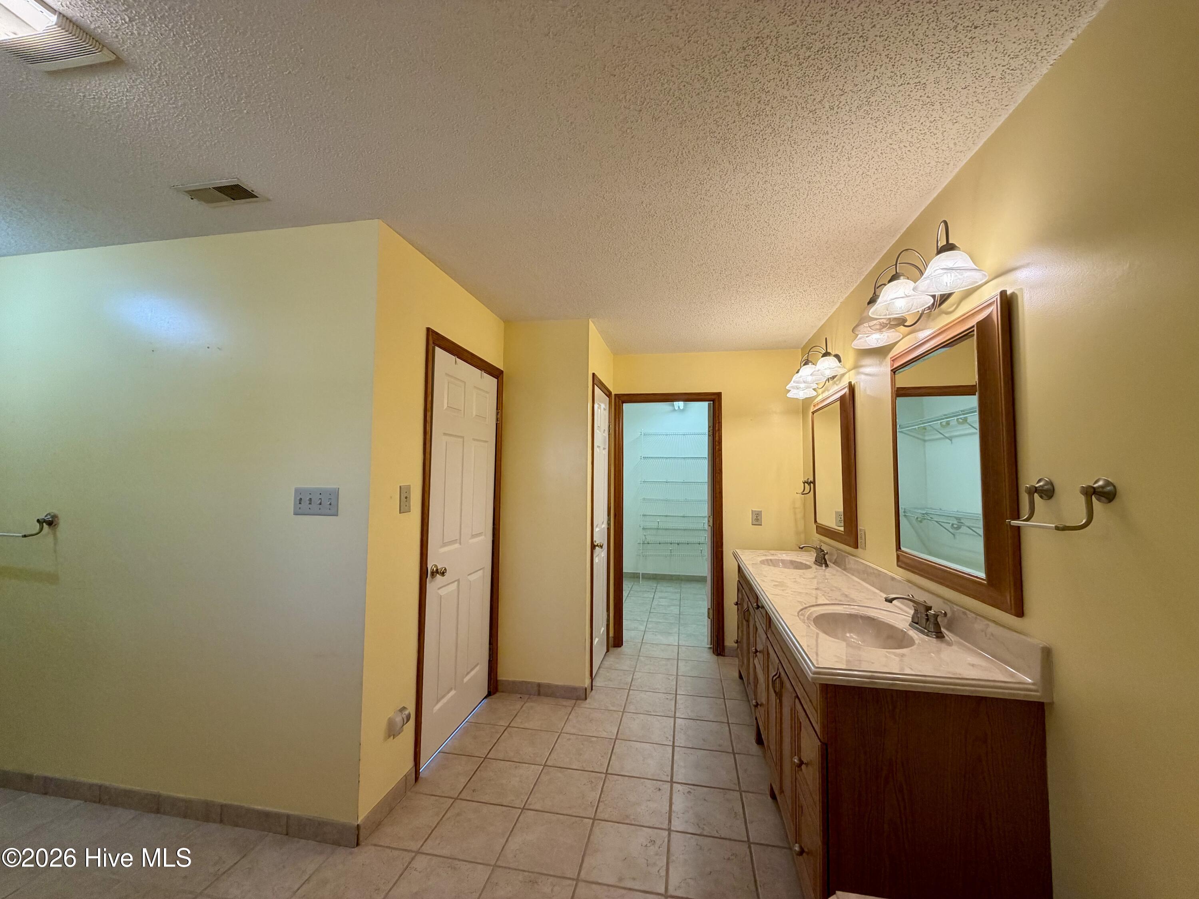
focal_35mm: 14
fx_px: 485
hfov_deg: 102.1
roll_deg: -0.3
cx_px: 600
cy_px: 450
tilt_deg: +3.6
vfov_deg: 85.7
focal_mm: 2.22
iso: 160
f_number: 2.2
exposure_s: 1/120
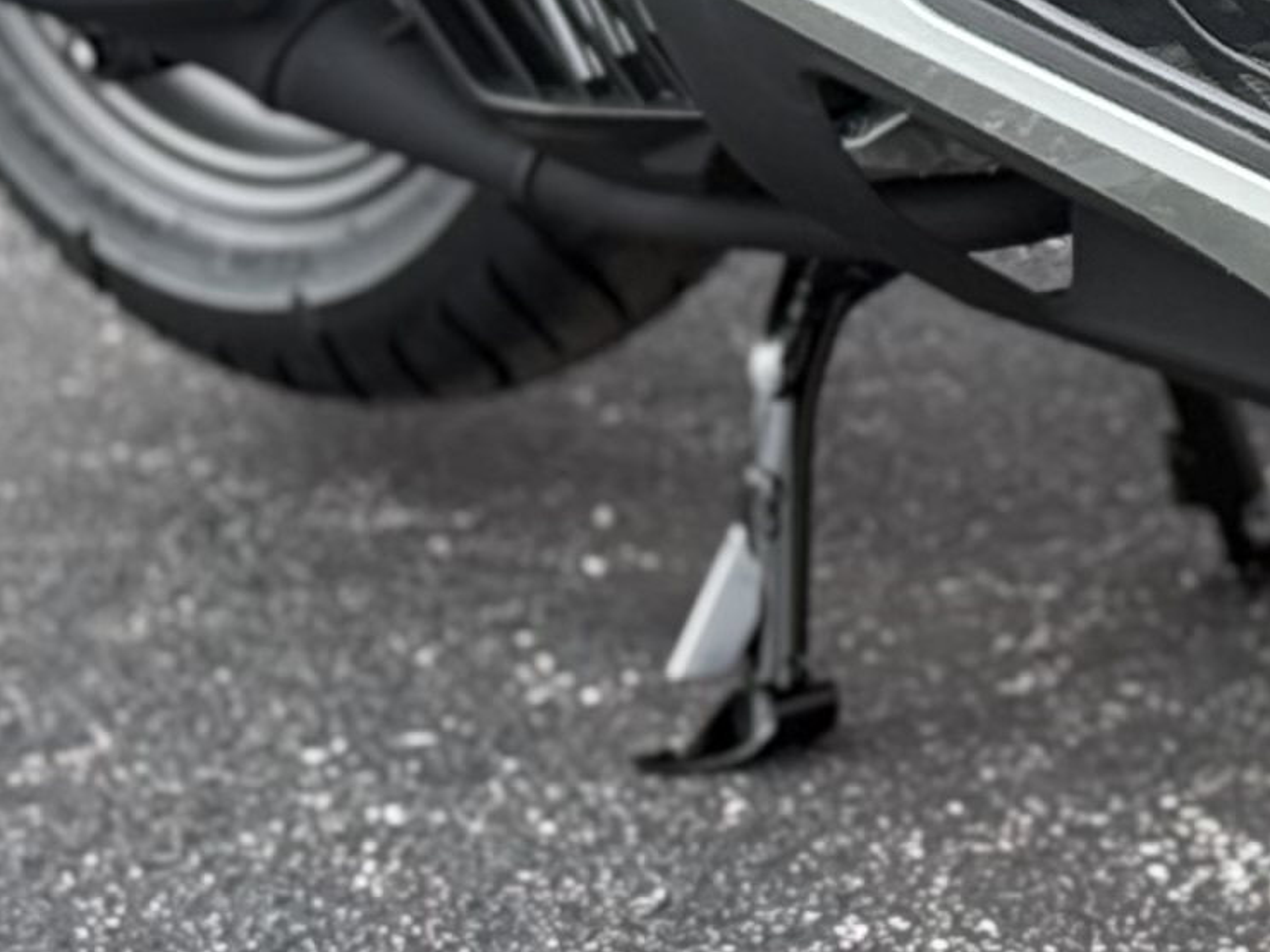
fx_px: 9611
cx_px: 2074
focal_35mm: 262
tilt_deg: -9.2
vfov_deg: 5.6
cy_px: -904
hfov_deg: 7.4
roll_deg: -0.9
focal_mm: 6.76
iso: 80
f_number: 1.78
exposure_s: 1/1070
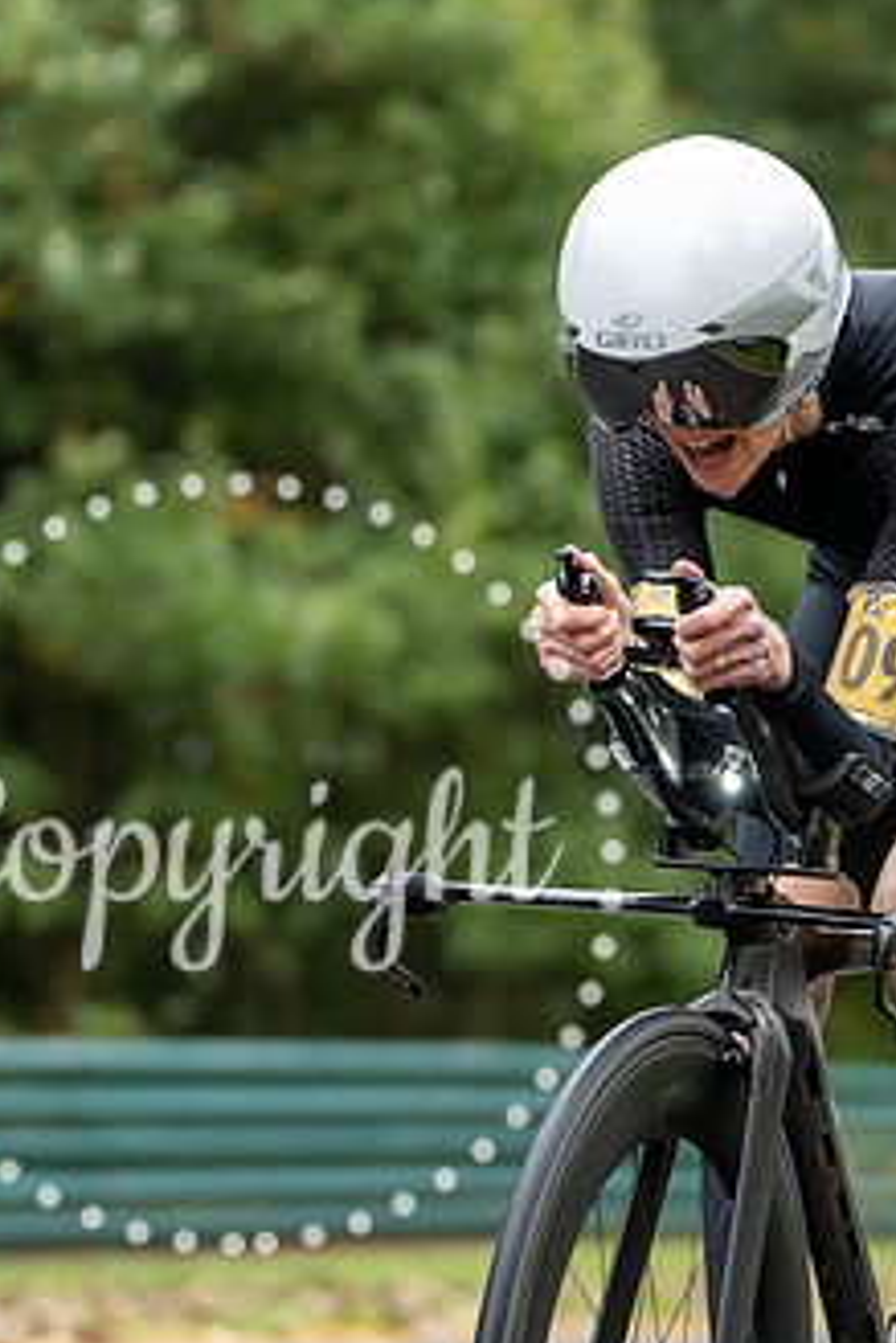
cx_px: 876
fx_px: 7048
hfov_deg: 7.2
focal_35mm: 189
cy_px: 649
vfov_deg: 10.9
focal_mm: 107
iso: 1250
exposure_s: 1/1000
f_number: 2.8
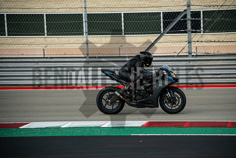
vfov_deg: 9.2
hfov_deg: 13.7
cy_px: 79
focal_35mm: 150
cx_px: 118
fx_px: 984
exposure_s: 1/1600
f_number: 4.5
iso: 1250
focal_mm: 100
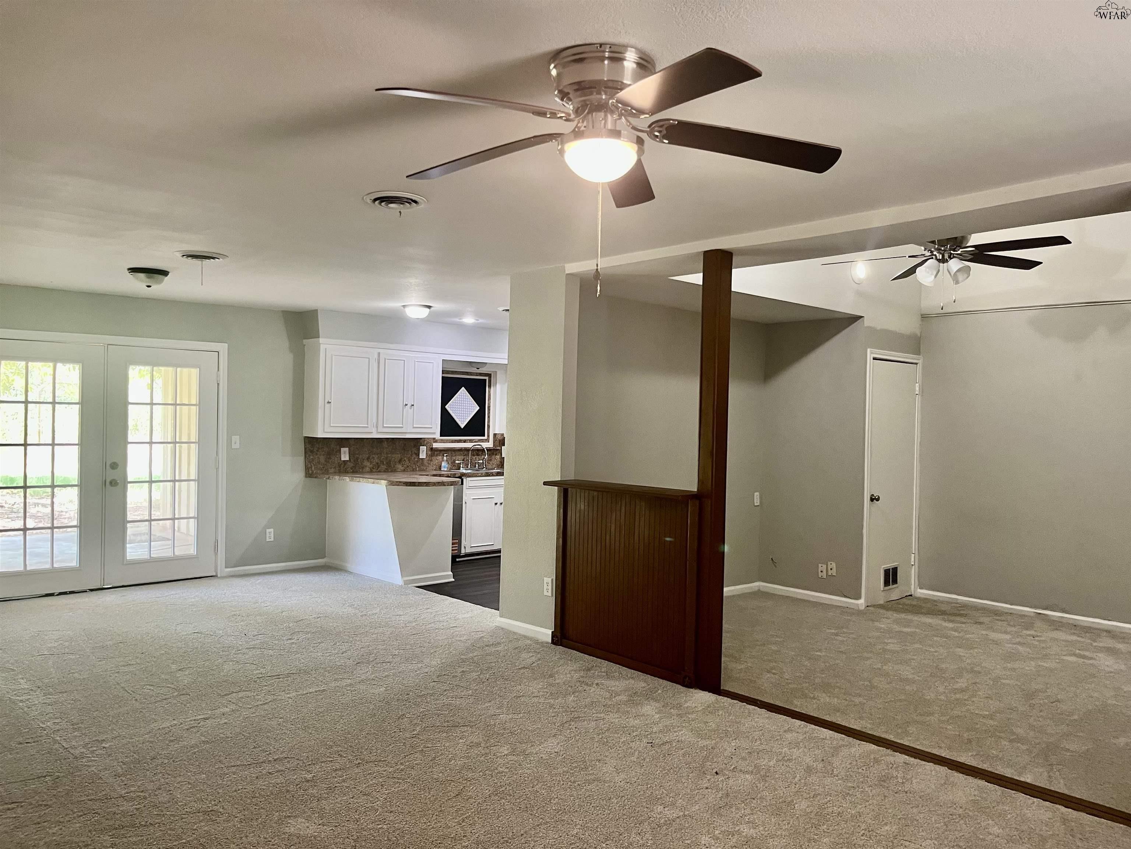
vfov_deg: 53.1
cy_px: 424
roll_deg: -1.2
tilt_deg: -1.7
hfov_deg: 67.3
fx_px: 849
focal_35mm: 26
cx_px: 566
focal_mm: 5.1
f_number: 1.6
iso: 160
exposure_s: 1/60
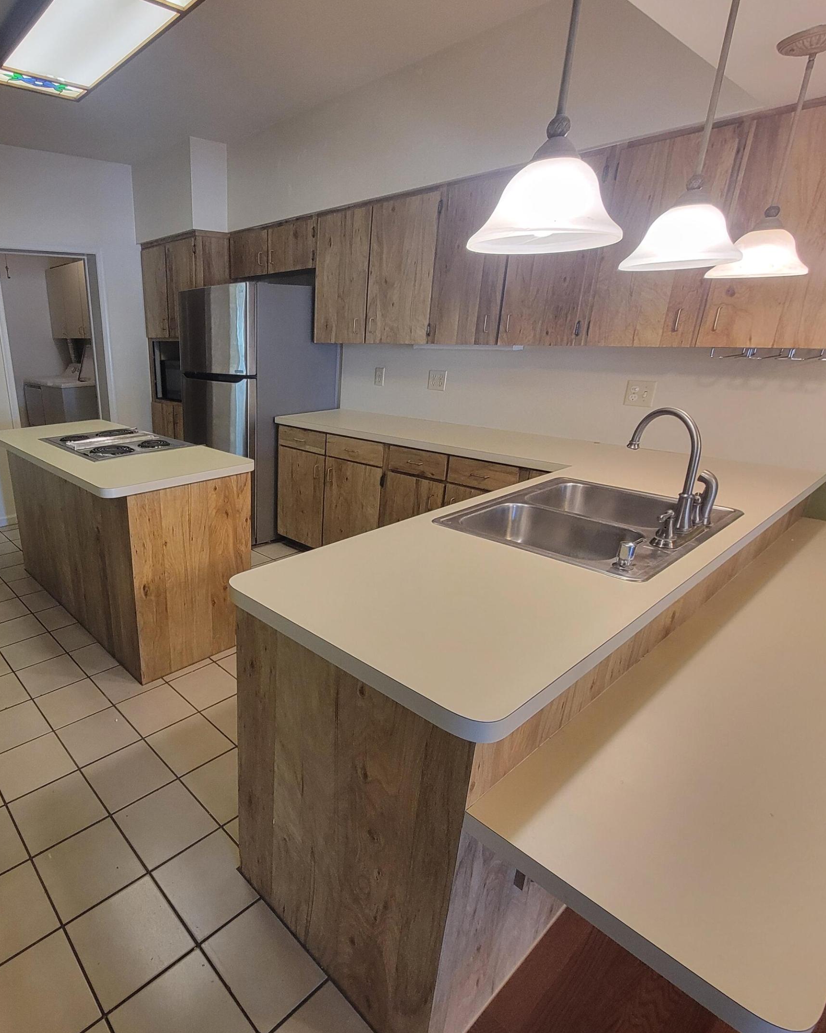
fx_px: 519
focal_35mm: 17
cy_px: 518
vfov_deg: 89.6
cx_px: 239
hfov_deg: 73.2
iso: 400
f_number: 2.2
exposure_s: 1/60
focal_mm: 2.2
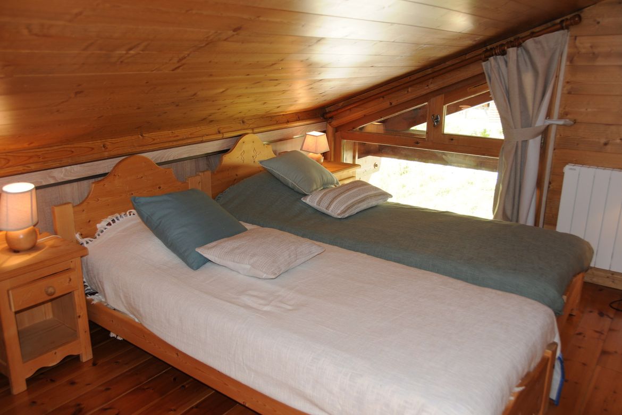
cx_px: 311
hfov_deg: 61.9
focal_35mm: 30
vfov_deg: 43.6
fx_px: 518
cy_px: 208
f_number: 3.5
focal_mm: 20
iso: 200
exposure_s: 1/60
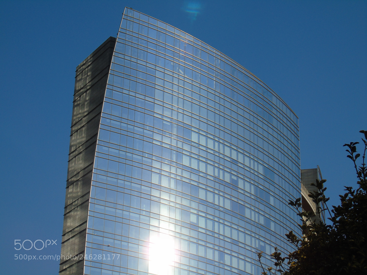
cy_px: 138
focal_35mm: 82
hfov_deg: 23.8
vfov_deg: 18.0
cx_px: 184
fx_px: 869
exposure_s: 1/1000
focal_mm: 15
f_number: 4.1
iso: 80
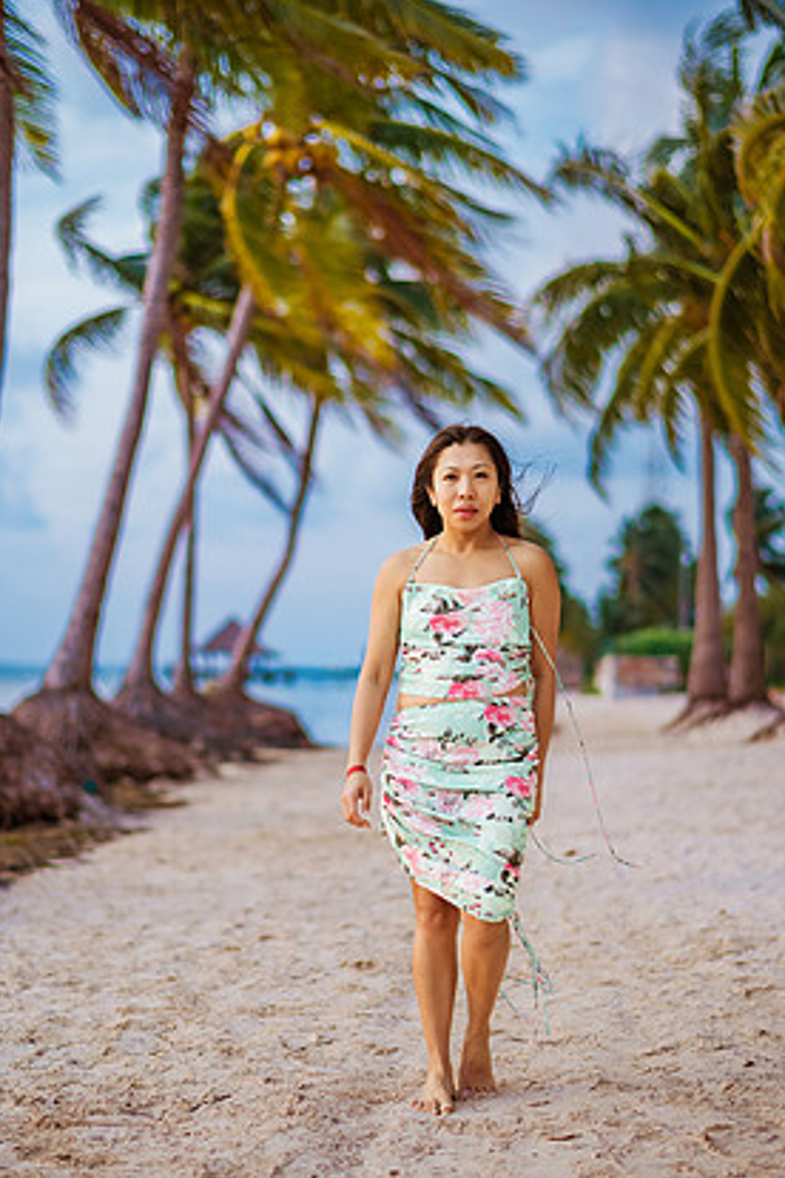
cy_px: 606
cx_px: 421
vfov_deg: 31.9
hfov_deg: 21.6
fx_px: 2060
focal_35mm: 63
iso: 640
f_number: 1.8
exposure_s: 1/5000
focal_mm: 58
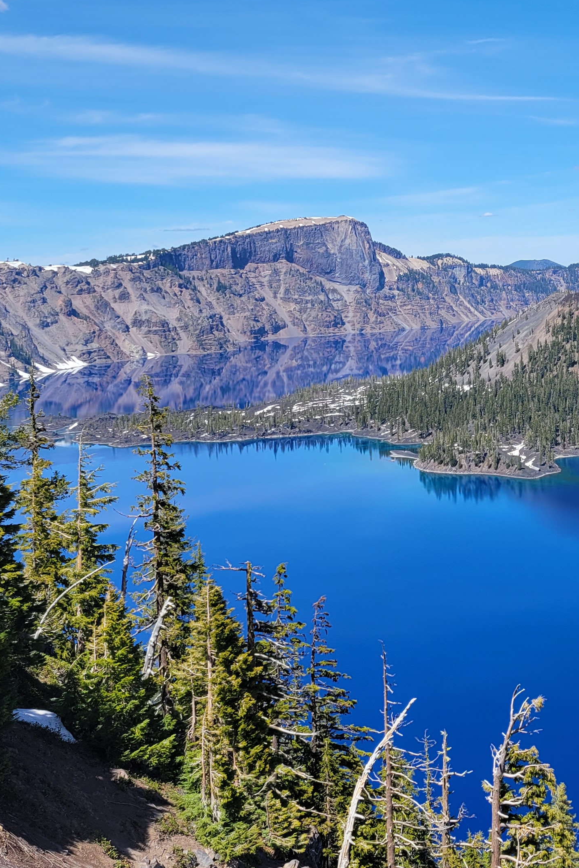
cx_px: 486
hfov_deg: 25.9
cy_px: 310
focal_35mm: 51
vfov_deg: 38.6
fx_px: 1230
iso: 40
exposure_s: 1/2320
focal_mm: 5.4
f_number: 1.8
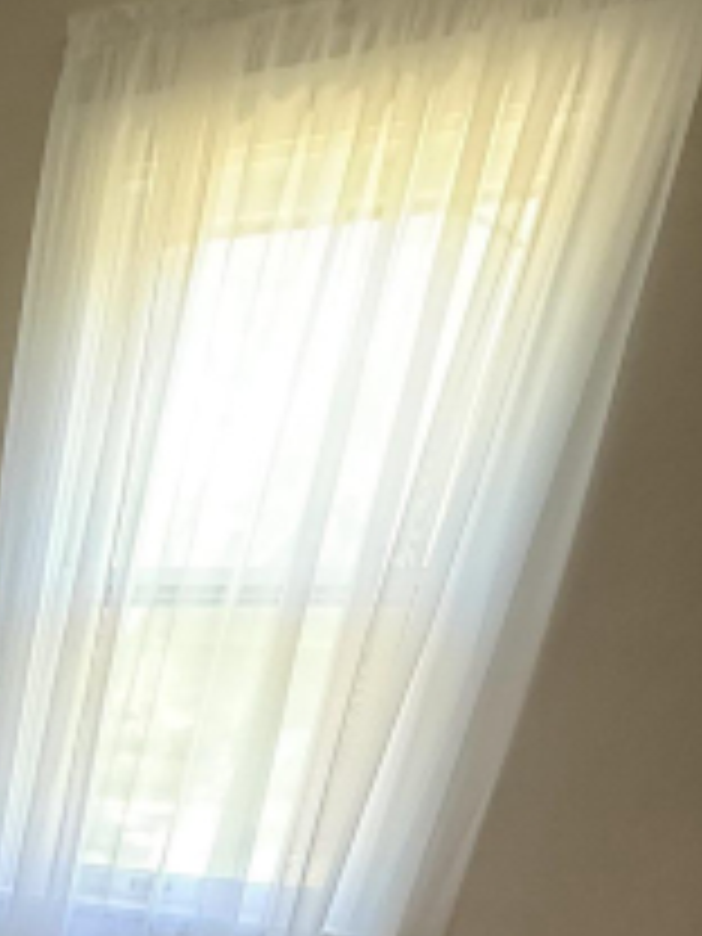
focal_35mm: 45
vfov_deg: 29.1
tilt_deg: -32.0
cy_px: 1352
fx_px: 1217
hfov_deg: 24.1
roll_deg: -0.8
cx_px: -392
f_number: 2.2
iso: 640
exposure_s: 1/60
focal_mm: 2.22
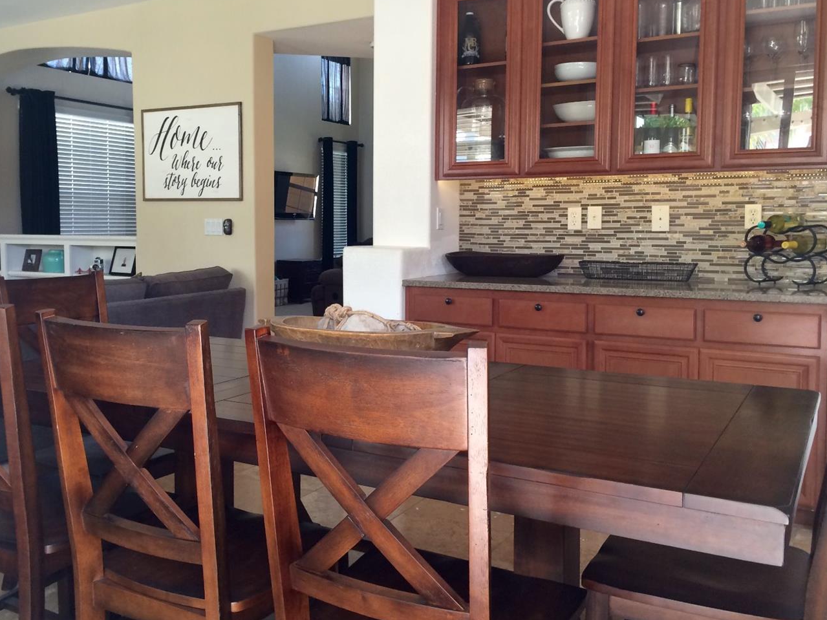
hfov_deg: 53.8
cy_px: 281
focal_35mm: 34
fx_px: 812
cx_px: 358
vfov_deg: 41.7
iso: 64
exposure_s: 1/30
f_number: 2.2
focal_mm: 4.15
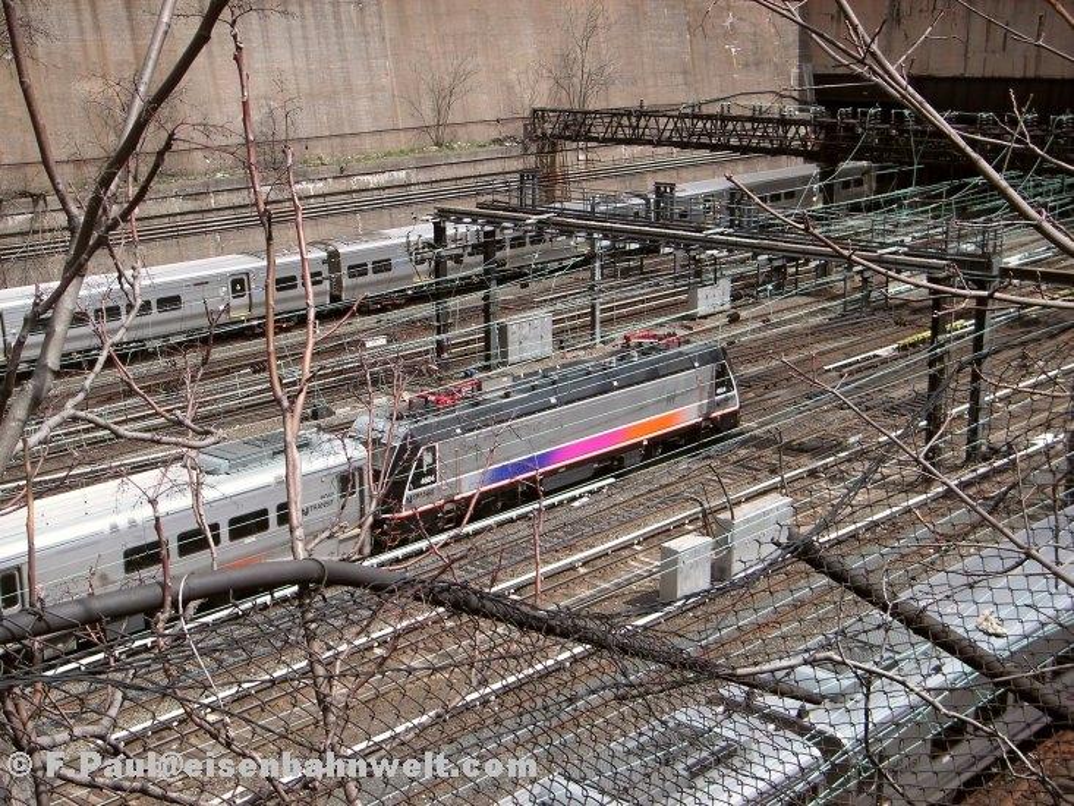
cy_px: 403
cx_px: 537
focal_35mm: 52
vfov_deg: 28.0
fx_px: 1614
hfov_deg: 36.8
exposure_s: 1/350
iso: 50
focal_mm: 8.6
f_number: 3.6
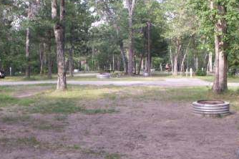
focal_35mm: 56
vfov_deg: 24.0
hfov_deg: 35.6
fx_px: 371
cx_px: 109
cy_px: 107
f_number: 3.5
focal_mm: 5.86
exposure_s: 1/60
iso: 50
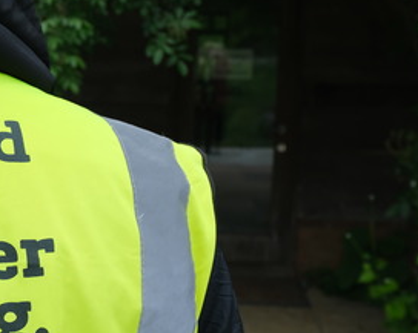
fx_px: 779
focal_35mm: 63
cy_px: 196
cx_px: 104
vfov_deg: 24.1
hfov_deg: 29.6
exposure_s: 1/240
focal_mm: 21.5
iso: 320
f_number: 5.6
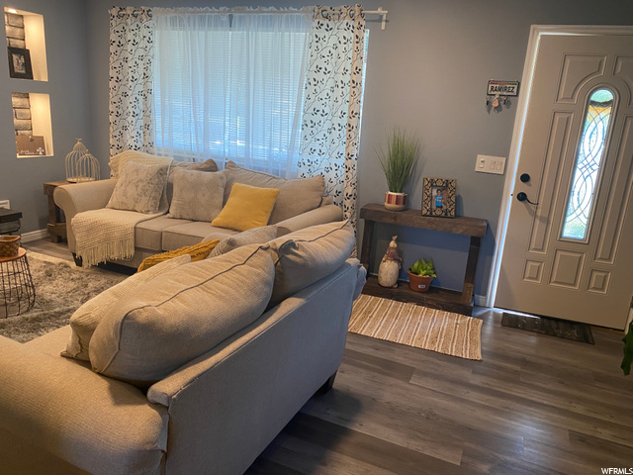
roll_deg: -4.2
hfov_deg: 67.3
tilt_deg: -15.5
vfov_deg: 53.1
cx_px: 316
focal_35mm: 26
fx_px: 475
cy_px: 238
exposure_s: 1/60
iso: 100
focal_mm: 4.25
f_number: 1.8
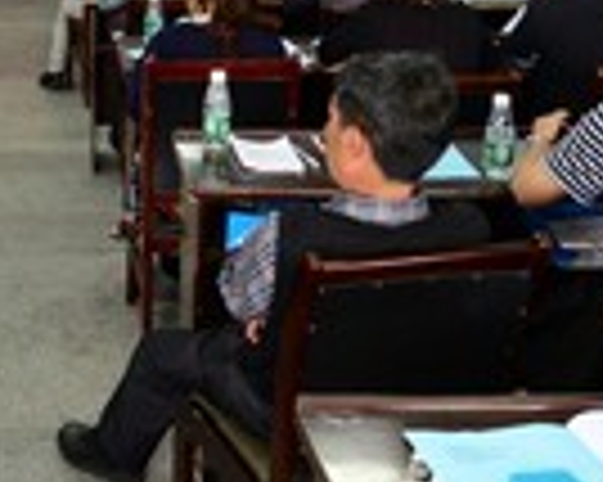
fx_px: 1498
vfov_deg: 17.7
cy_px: -32
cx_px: -4
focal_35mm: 84
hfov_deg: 21.9
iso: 2000
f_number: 5
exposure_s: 1/100
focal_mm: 24
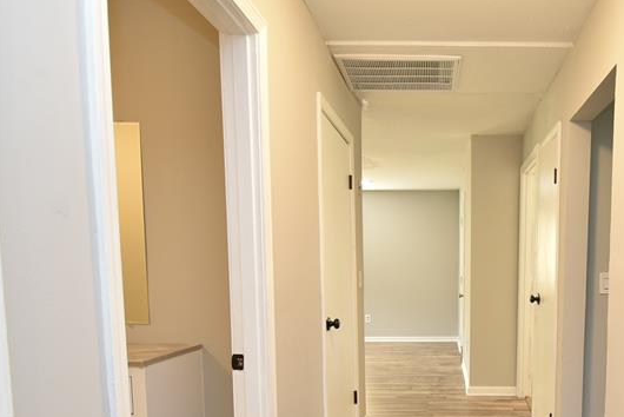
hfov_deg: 61.6
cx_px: 431
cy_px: 306
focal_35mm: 29
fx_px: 503
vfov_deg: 43.7
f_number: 4.5
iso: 250
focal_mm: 10
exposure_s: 1/20
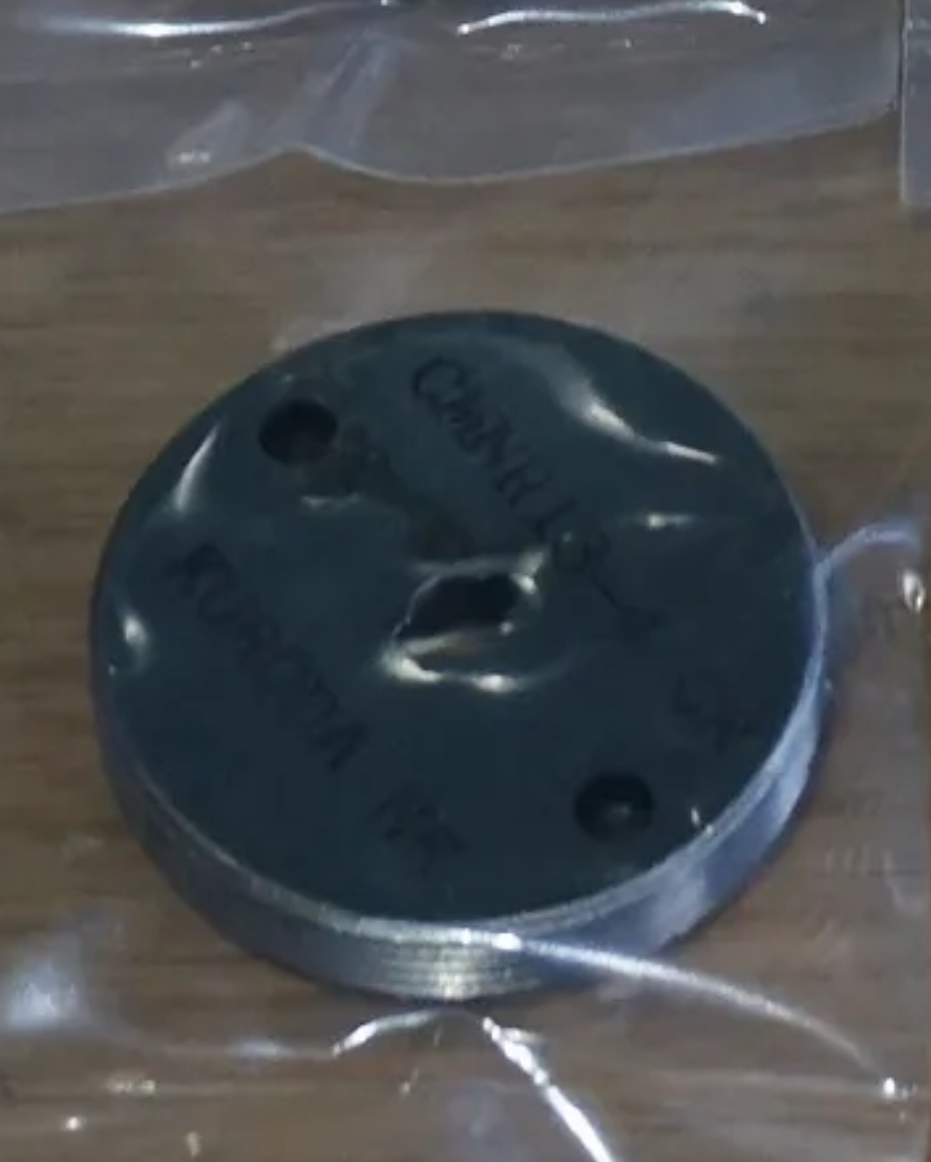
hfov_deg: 5.1
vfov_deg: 6.2
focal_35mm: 305
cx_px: 813
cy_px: -699
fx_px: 10494
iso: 1000
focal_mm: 35
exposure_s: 1/60
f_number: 6.3
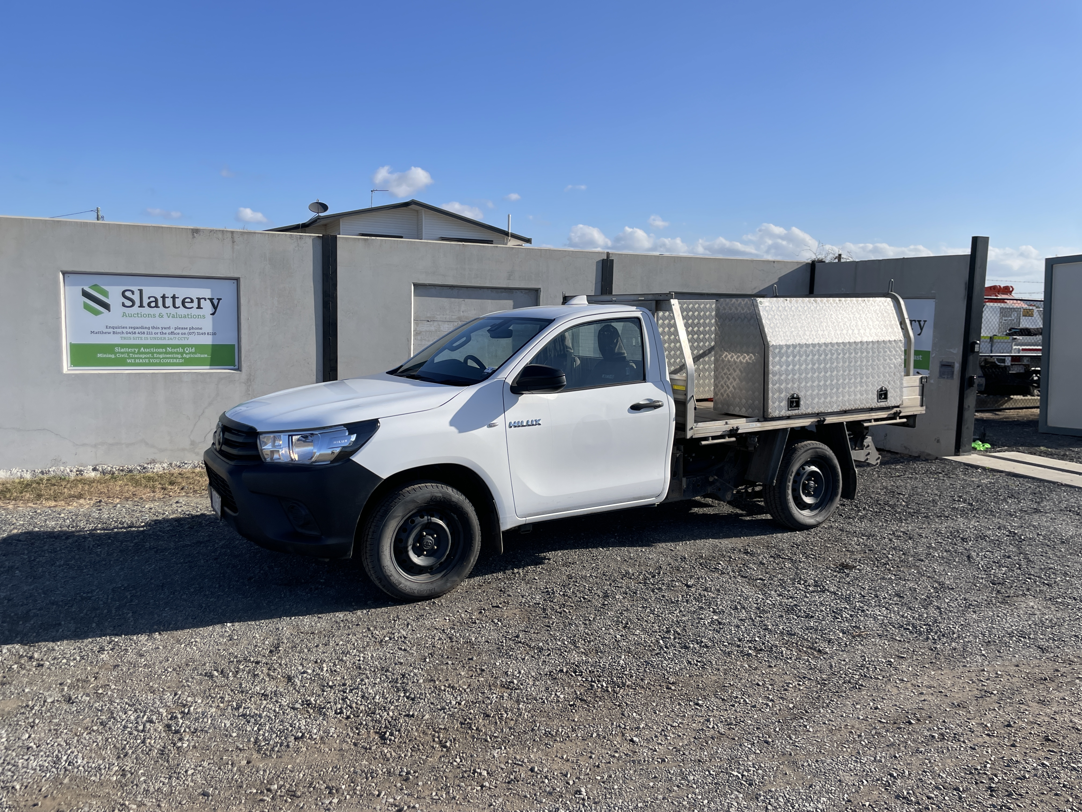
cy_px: 406
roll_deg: -1.6
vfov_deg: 53.1
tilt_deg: -6.4
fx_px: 813
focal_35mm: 26
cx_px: 541
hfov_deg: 67.3
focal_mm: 4.2
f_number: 1.6
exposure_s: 1/3509
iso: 32
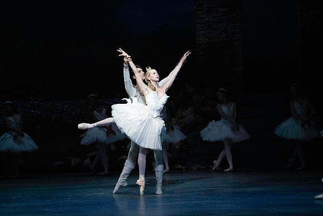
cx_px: 162
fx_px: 1795
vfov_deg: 6.9
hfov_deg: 10.3
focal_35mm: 200
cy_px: 108
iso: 25600
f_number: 5
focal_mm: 200
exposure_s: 1/400
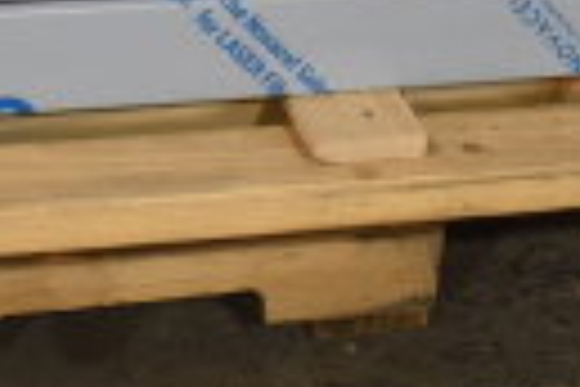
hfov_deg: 13.3
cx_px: -144
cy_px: -475
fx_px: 2406
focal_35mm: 149
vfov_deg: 8.5
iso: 250
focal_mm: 21
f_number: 3.8
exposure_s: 1/30
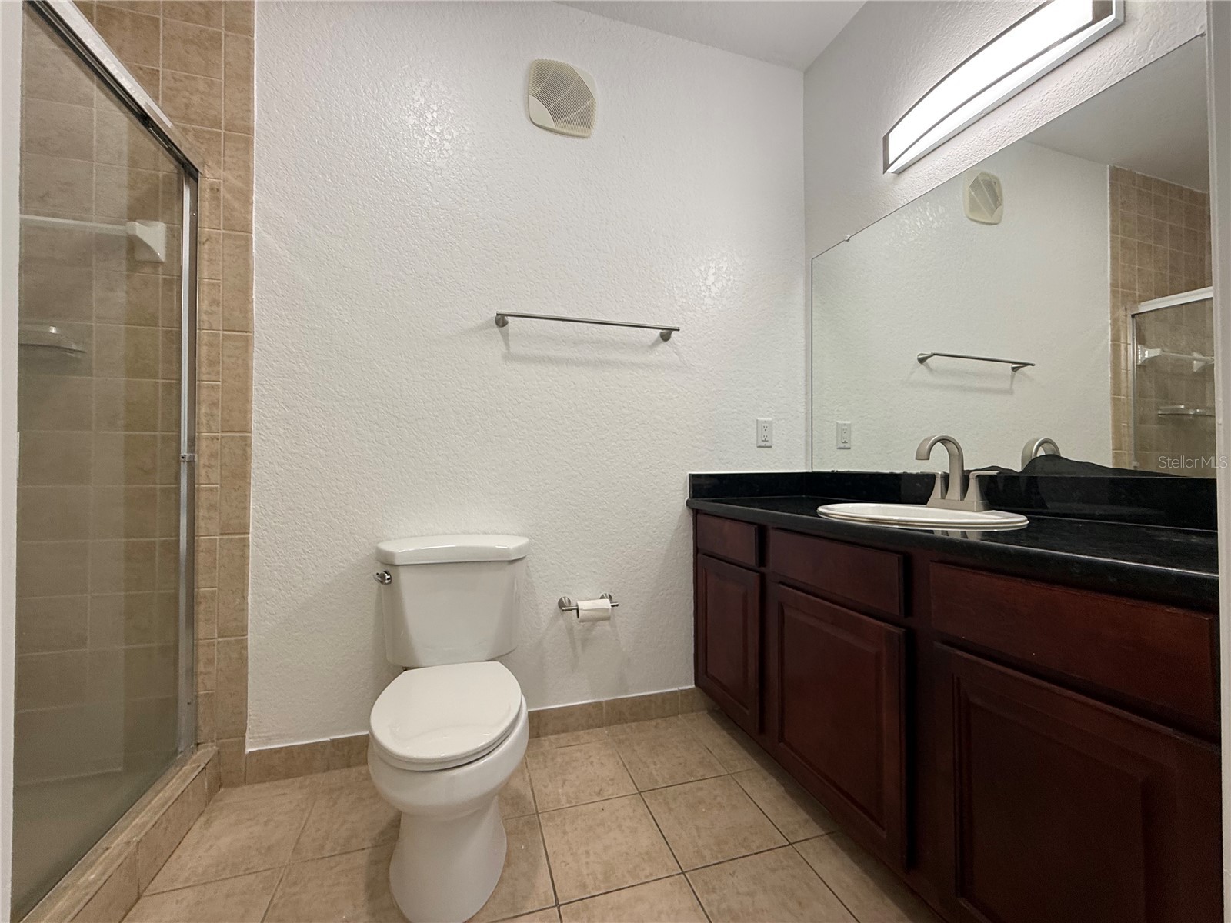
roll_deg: -0.2
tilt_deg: +1.1
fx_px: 498
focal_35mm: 14
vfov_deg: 85.7
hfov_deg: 102.1
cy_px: 462
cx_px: 616
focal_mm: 2.22
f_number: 2.2
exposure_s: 1/120
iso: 100
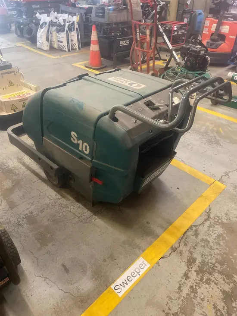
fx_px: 237
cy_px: 158
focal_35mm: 26
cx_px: 118
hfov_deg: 53.1
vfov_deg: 67.3
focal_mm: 4.2
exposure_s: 1/60
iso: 500
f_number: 1.6
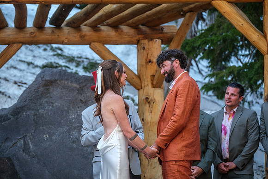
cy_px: 90
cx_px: 134
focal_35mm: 147
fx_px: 1095
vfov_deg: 9.3
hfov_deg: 14.0
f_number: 3.6
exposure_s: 1/150
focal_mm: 98.2
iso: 400
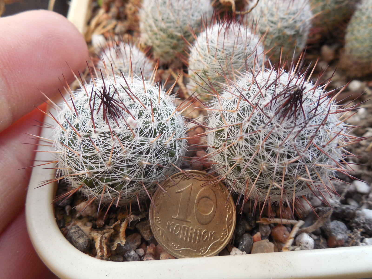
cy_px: 140
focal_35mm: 31
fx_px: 333
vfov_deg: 45.4
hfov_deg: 58.4
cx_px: 186
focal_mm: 5.6
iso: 125
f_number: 3.6
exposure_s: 1/60
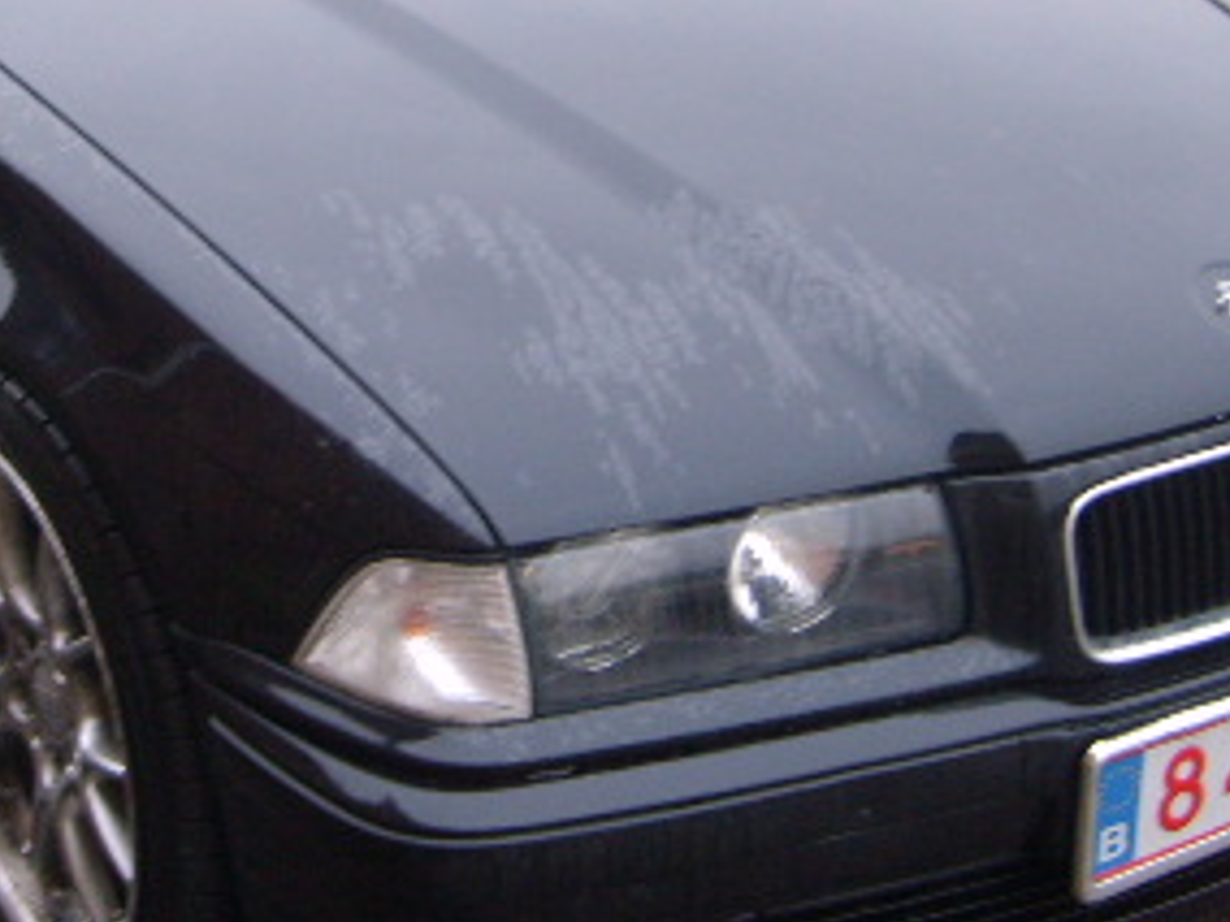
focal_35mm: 79
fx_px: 2807
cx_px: 437
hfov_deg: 24.6
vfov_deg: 18.5
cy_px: 229
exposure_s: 1/8
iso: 139
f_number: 2.8
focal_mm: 5.8
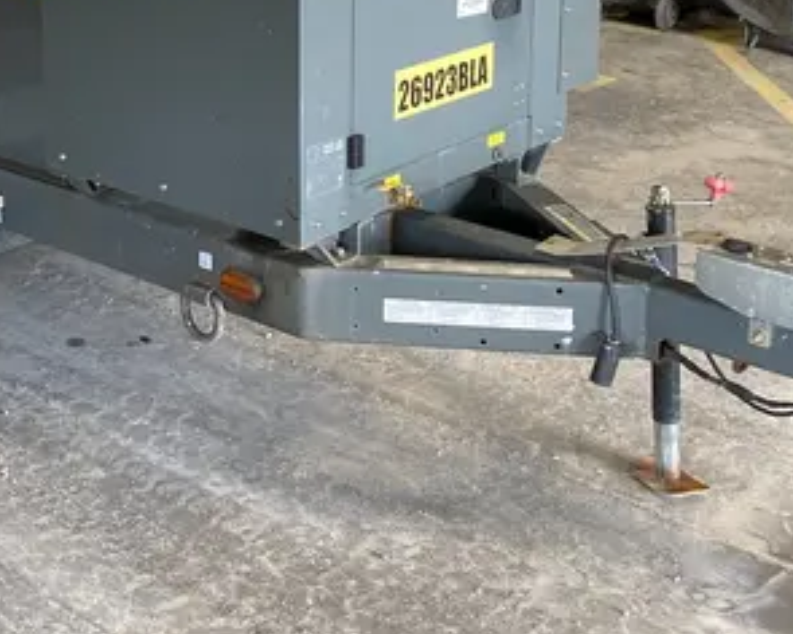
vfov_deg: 23.2
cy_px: 1
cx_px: 99
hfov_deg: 29.0
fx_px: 1479
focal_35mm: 63
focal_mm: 4.25
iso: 100
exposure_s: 1/60
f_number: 1.8
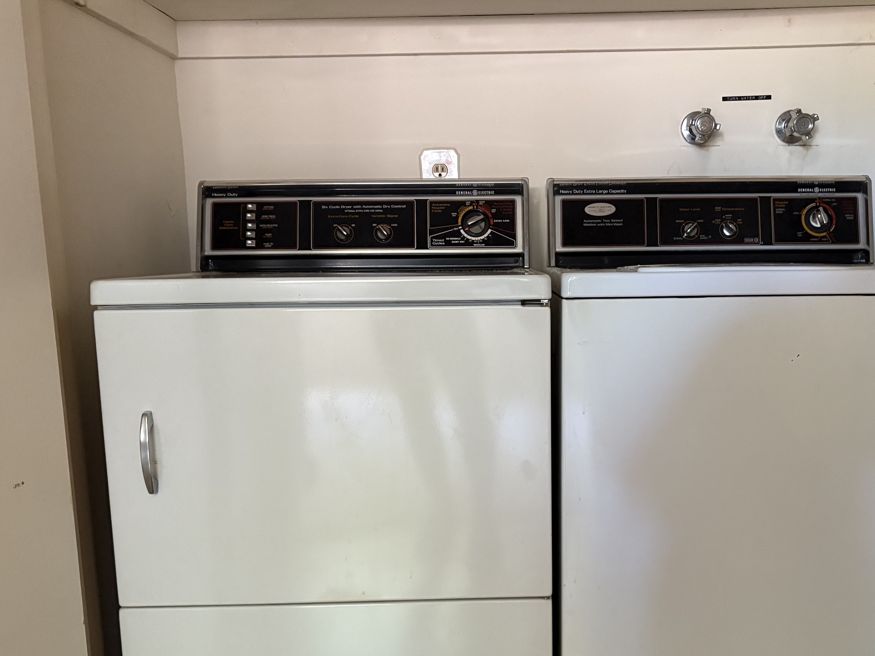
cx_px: 509
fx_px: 910
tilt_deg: -9.5
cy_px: 419
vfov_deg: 39.3
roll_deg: +1.0
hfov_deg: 51.1
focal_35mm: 36
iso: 500
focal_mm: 5.96
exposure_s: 1/48
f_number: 1.6
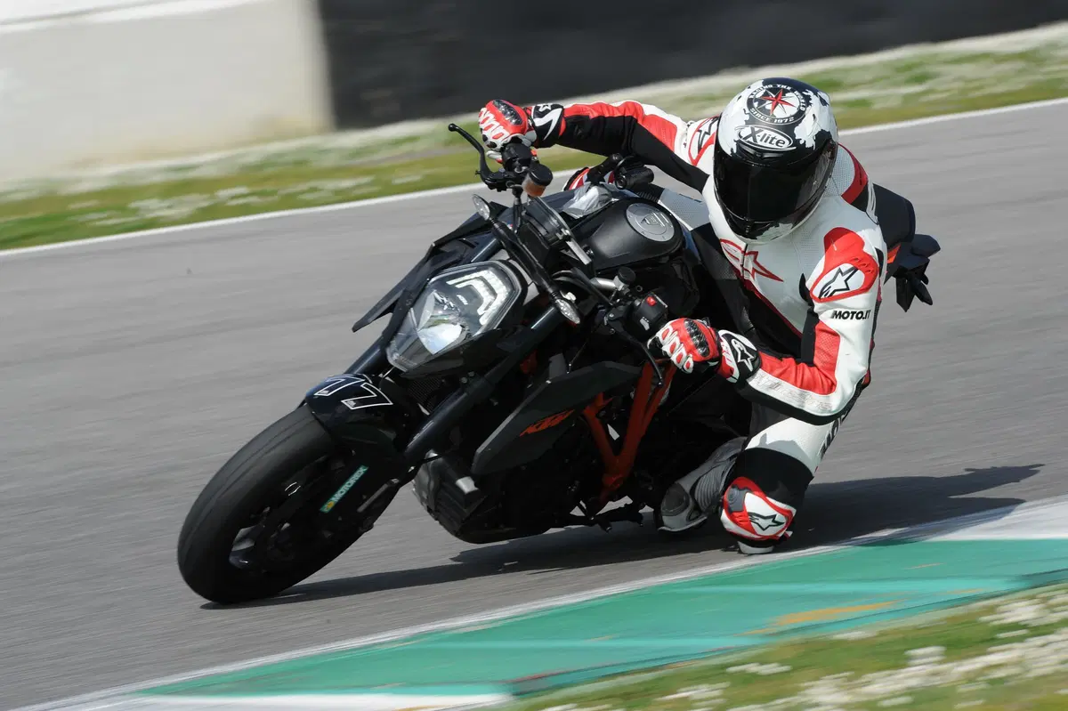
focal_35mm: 400
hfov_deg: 5.2
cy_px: 356
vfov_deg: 3.4
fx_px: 11861
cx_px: 534
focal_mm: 400
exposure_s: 1/320
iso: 280
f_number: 13
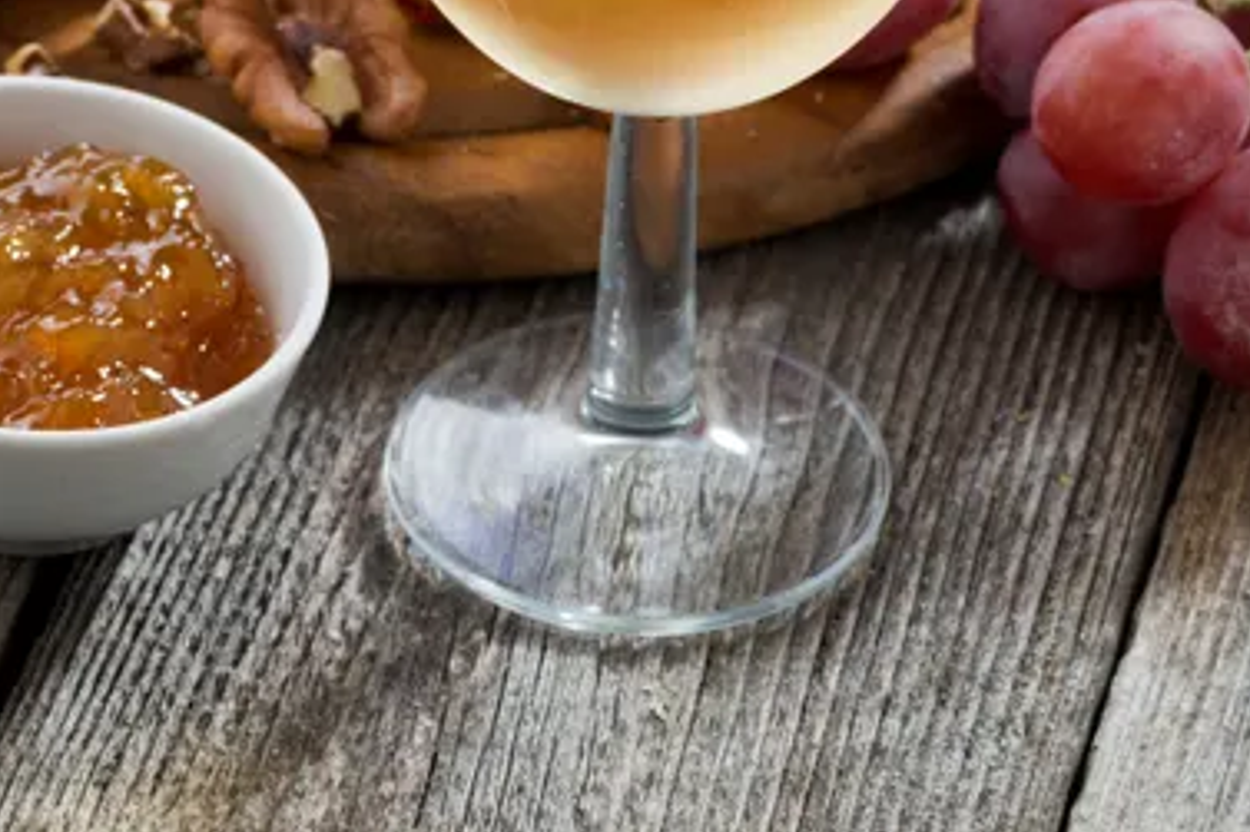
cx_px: 680
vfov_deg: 6.4
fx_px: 7427
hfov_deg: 9.6
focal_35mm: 214
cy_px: -2
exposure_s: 1/125
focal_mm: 105
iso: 100
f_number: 13
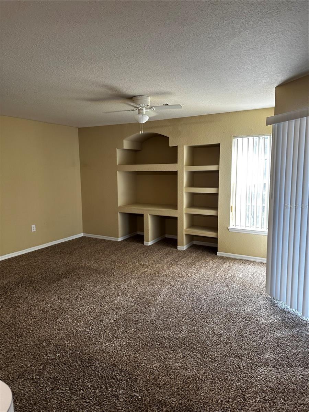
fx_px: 286
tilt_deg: -6.0
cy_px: 206
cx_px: 154
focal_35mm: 24
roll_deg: +0.8
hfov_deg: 56.8
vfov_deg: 71.6
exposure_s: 1/60
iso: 125
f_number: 1.78
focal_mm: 6.86
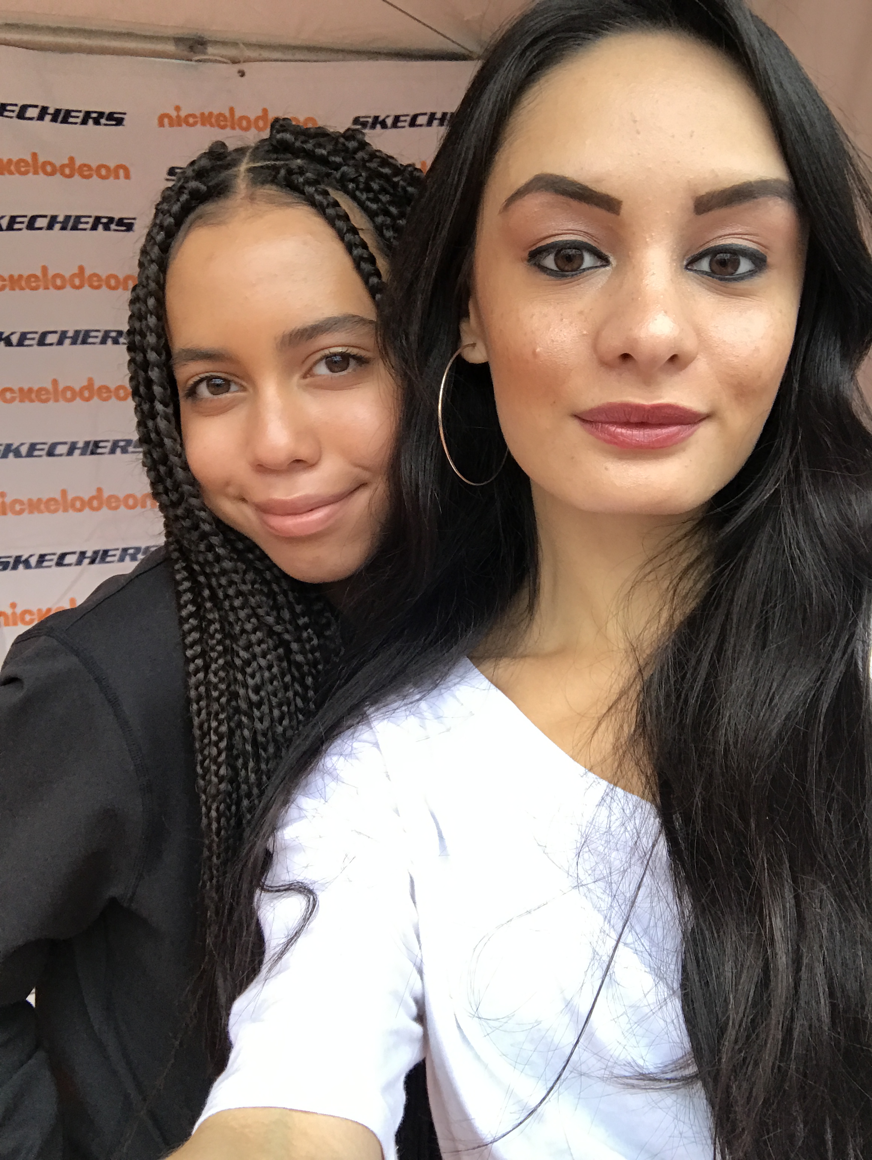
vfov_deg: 56.8
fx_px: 1074
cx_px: 436
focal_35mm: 32
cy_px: 580
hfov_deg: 44.2
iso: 64
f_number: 2.2
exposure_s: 1/30
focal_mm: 2.87
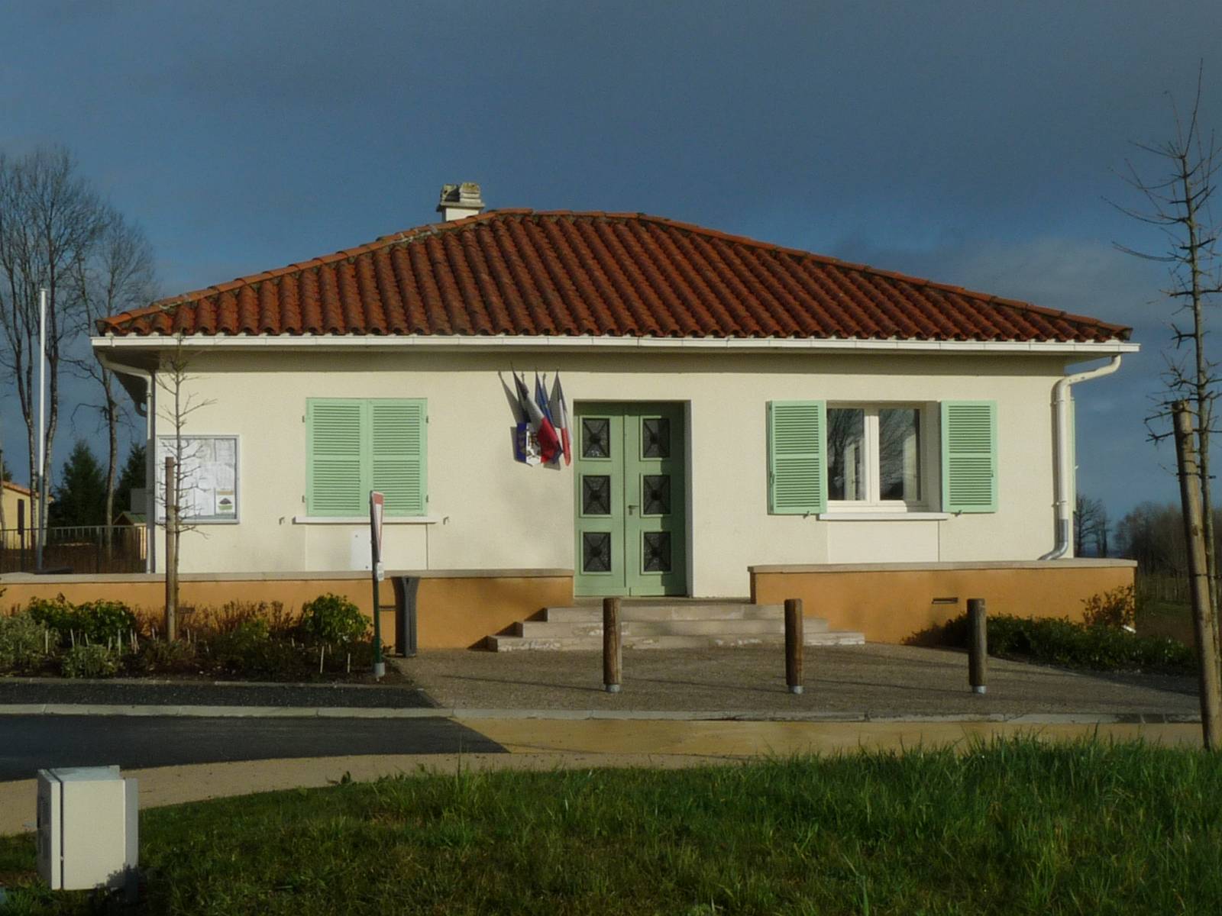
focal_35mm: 60
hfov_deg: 32.2
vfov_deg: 24.4
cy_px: 458
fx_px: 2118
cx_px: 611
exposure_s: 1/400
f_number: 8
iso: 100
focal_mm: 6
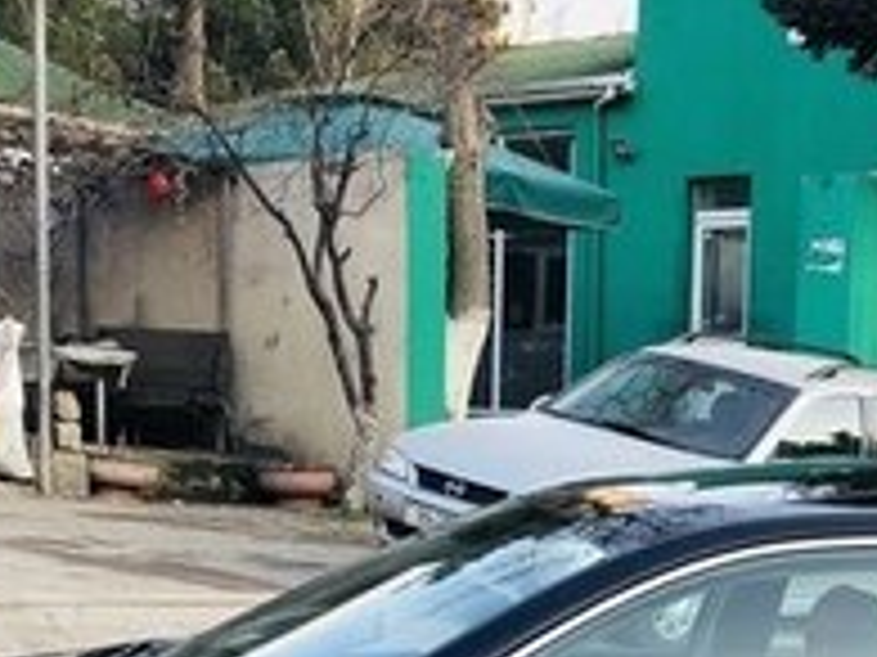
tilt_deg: -11.2
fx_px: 2405
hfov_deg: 20.4
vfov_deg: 14.4
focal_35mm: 95
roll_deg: -1.7
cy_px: 1001
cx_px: 697
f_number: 1.8
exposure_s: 1/100
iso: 32
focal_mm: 4
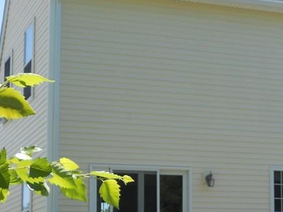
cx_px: 271
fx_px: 883
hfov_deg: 17.8
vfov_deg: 13.6
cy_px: 165
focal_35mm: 108
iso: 80
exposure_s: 1/400
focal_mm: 8.2
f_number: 4.3
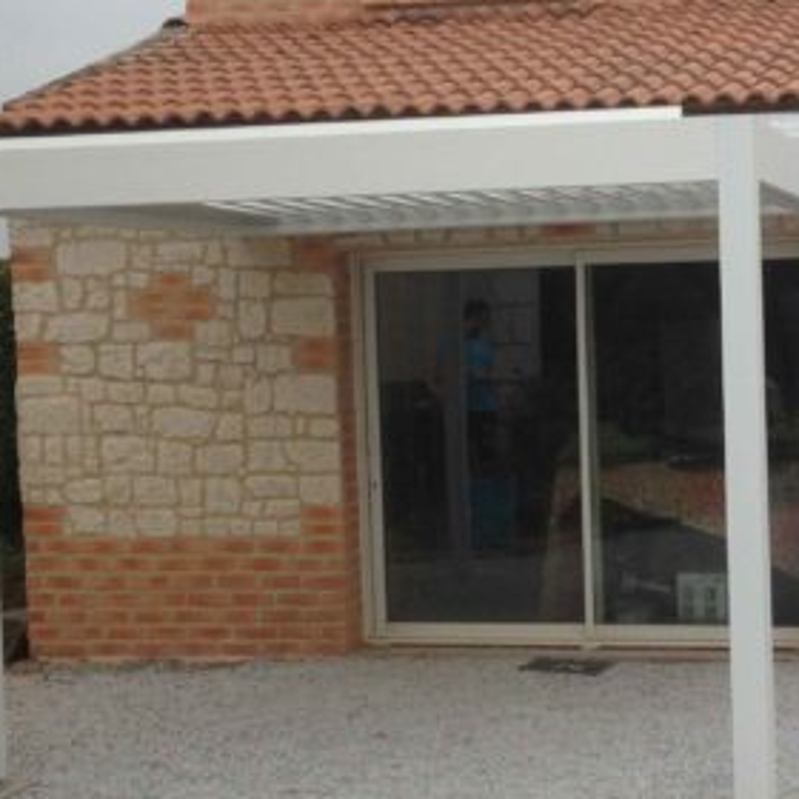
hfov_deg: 20.3
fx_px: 2220
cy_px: 365
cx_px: 574
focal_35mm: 85
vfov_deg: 20.4
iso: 50
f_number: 2.4
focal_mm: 4.28
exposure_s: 1/613
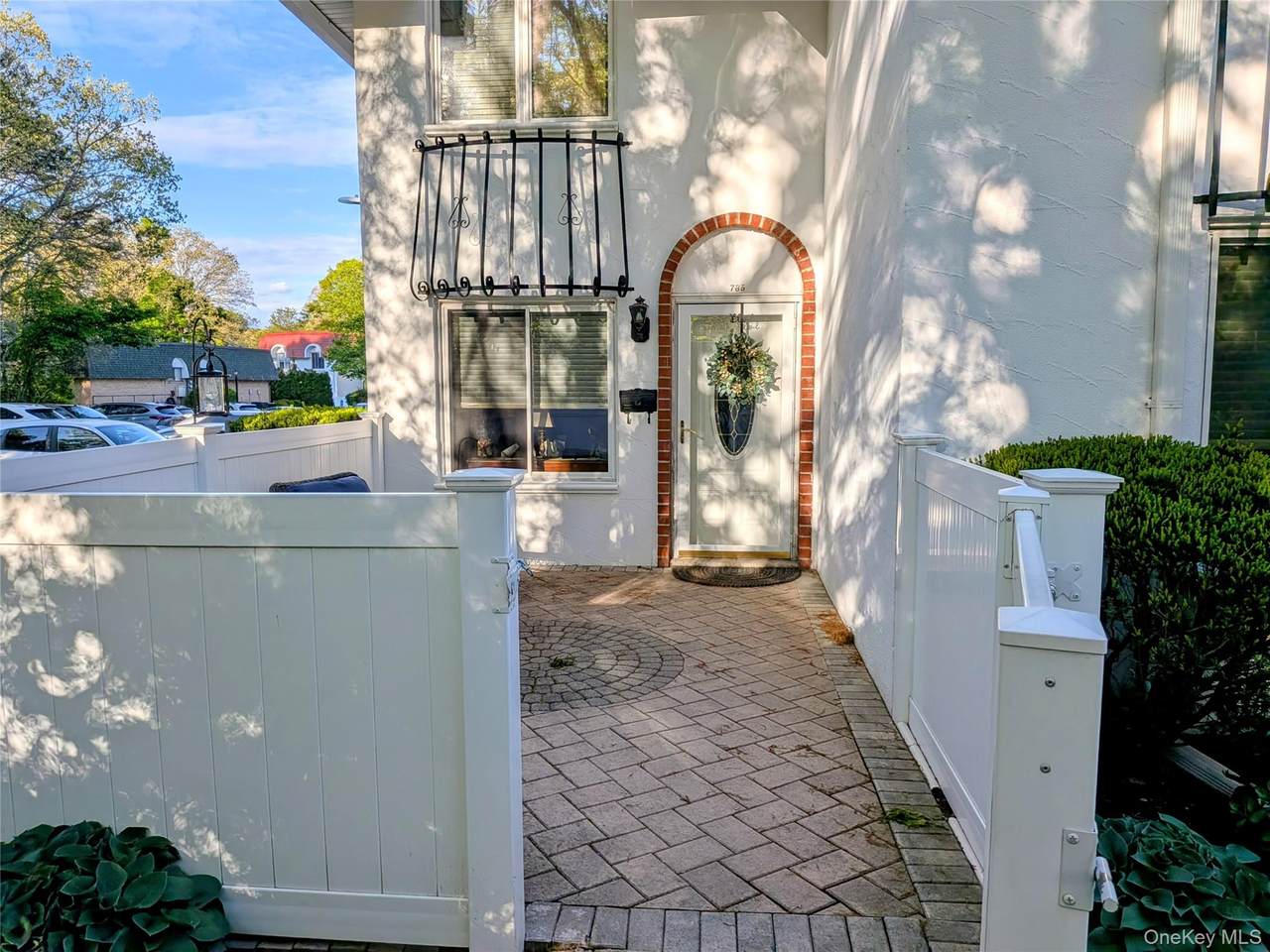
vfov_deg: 56.8
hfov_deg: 71.6
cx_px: 635
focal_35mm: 24
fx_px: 881
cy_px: 476
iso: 28
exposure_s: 1/962
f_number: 1.7
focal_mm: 4.53
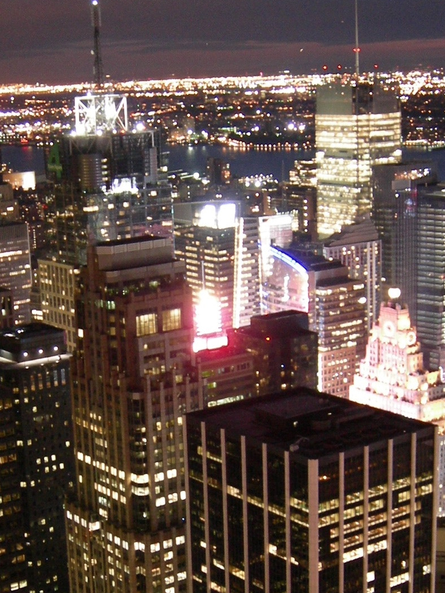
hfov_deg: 20.9
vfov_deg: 27.4
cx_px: 118
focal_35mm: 70
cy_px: 434
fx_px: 1200
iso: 200
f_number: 2.7
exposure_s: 1/1.1
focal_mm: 7.5
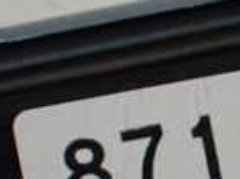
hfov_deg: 6.2
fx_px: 2189
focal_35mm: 316
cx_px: 315
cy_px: 163
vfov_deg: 4.7
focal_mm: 12.73
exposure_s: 1/200
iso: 800
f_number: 3.9
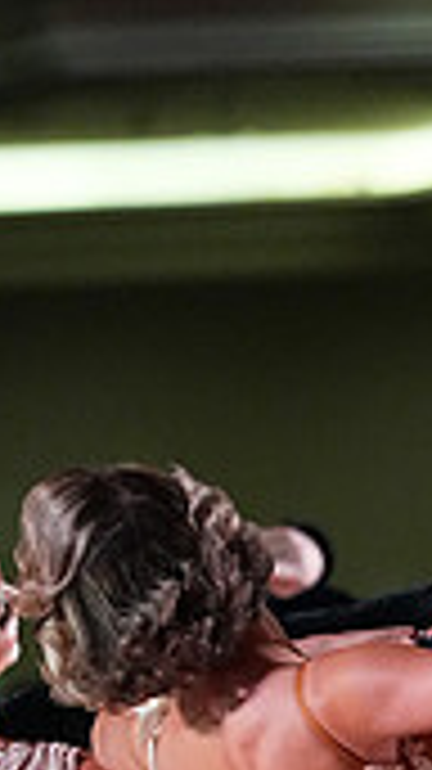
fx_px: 14460
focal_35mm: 709
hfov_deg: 1.7
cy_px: 1076
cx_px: 416
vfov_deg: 3.0
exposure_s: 1/400
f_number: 5
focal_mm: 200
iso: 8000
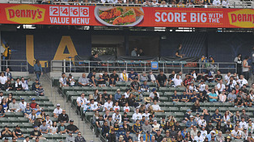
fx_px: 2019
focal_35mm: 300
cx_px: 127
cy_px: 132
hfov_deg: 7.2
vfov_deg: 4.0
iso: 320
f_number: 3.5
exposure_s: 1/2500
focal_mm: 155
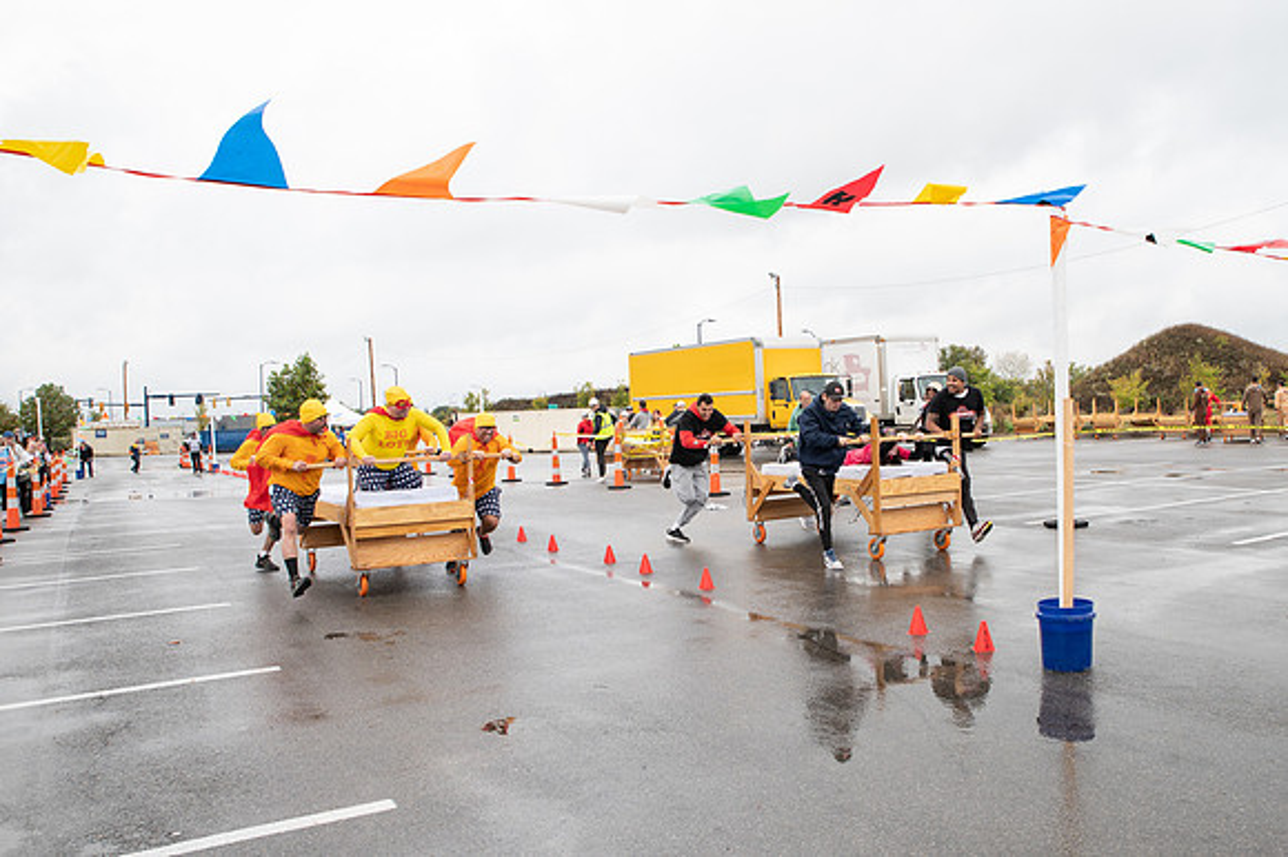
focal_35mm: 30
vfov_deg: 43.6
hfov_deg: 61.7
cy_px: 444
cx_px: 738
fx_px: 1072
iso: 400
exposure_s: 1/400
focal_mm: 24
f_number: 6.3
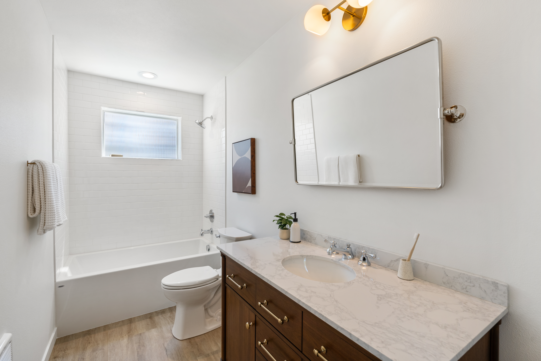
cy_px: 180
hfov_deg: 96.7
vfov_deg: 73.7
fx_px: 240
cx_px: 270
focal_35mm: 16
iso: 400
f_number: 8
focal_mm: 16
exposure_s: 1/15
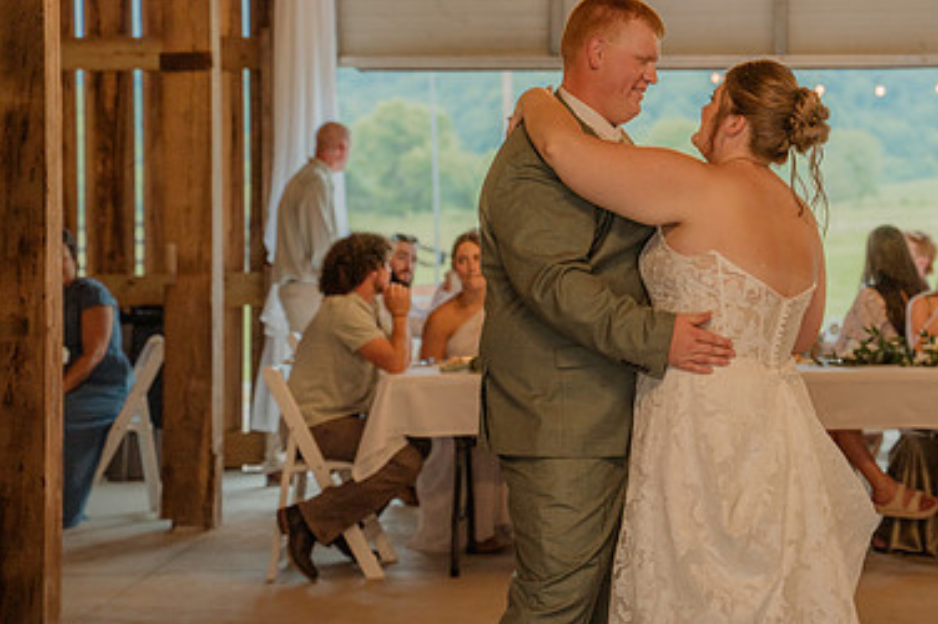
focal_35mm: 108
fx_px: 2811
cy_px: 170
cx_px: 676
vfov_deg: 12.6
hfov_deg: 18.8
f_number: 3.5
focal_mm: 70
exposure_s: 1/200
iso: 320
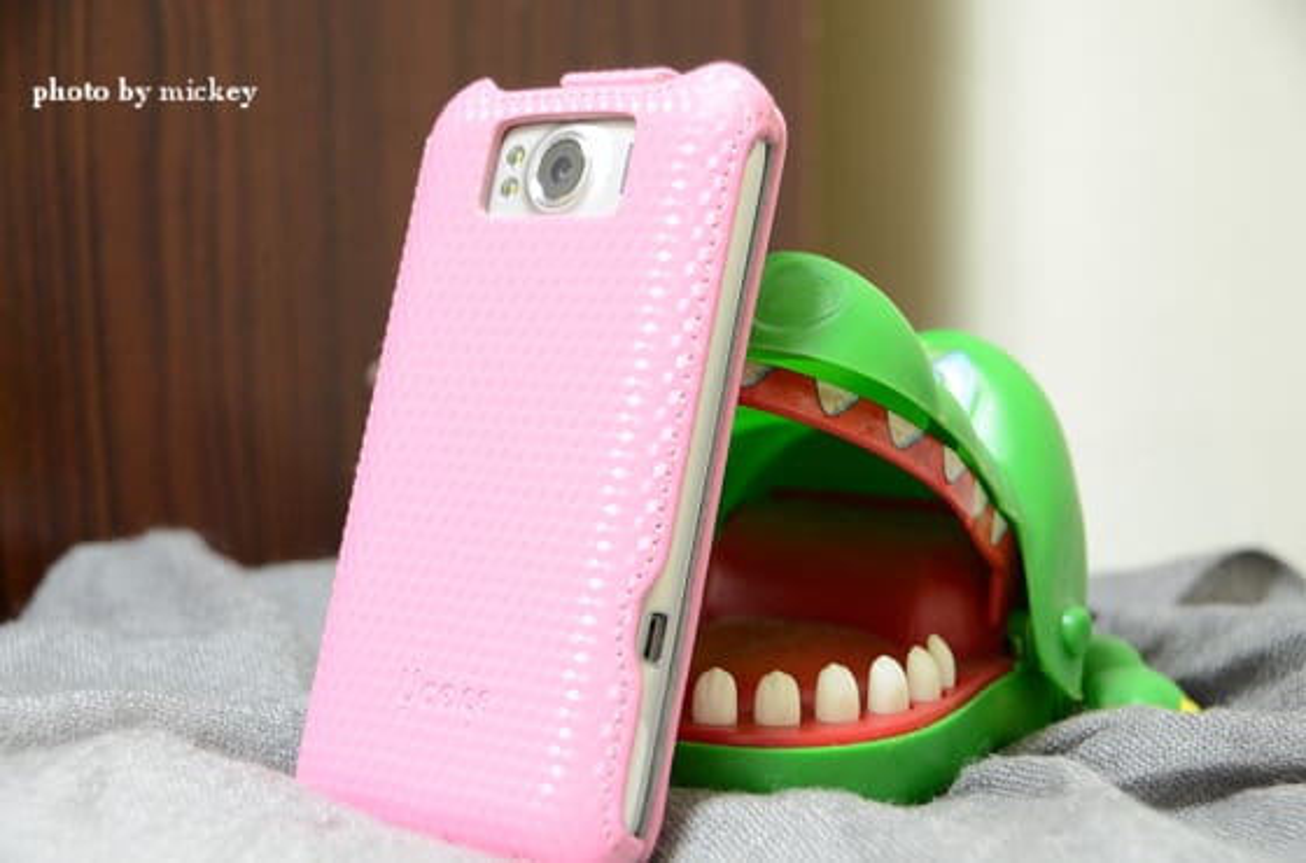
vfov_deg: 16.5
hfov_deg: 24.7
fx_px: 2984
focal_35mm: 82
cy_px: 432
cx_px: 653
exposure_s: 1/15
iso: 1600
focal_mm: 55
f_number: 5.6
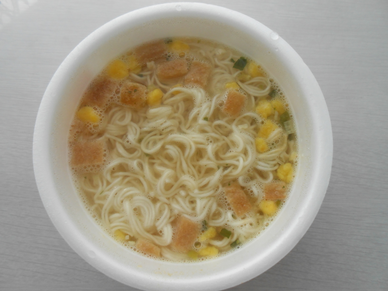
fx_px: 291
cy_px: 146
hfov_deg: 67.3
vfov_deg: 53.1
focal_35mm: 26
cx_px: 194
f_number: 3.5
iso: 200
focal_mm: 4.6
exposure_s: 1/250
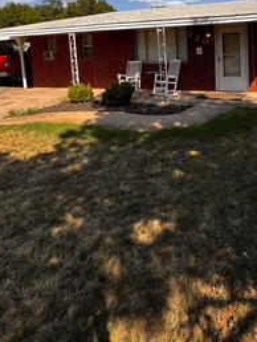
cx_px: 220
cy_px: 56
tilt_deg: -1.7
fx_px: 257
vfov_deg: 60.3
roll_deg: +2.3
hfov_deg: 48.8
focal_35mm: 26
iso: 40
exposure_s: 1/1748
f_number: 2.2
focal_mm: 2.22
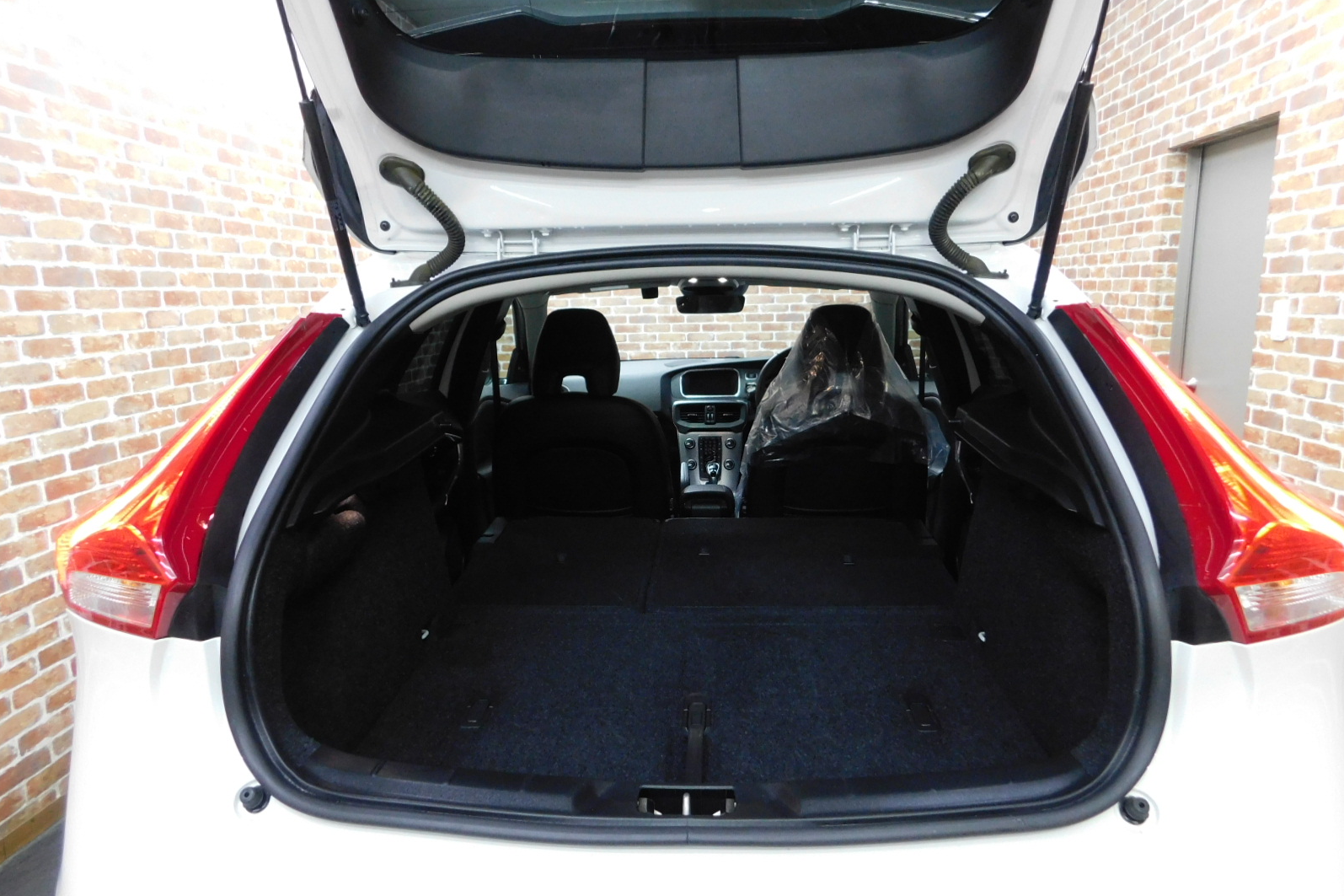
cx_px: 672
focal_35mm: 24
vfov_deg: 53.1
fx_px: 896
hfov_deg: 73.7
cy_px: 471
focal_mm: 4
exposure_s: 1/25
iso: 400
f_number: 3
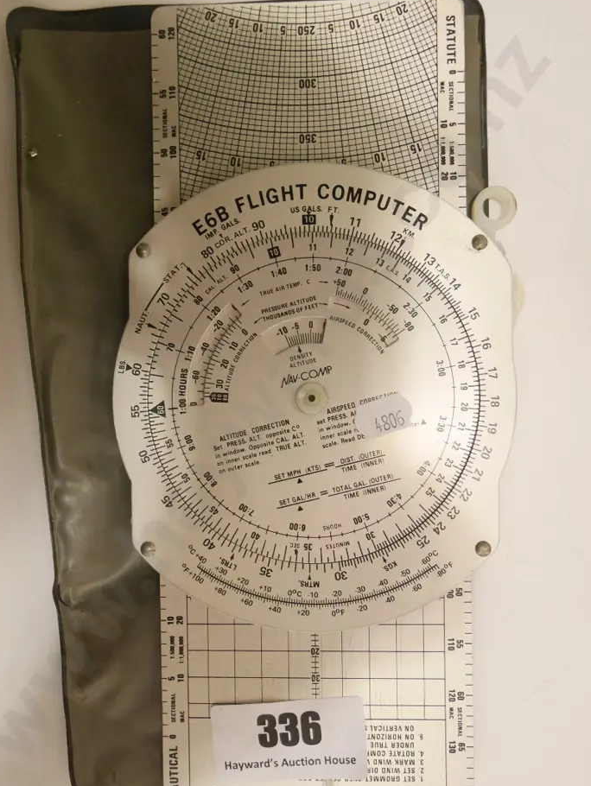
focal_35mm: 36
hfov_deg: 39.7
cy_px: 402
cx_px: 267
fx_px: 818
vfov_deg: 51.3
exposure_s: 1/250
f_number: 3.9
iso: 3200
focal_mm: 16
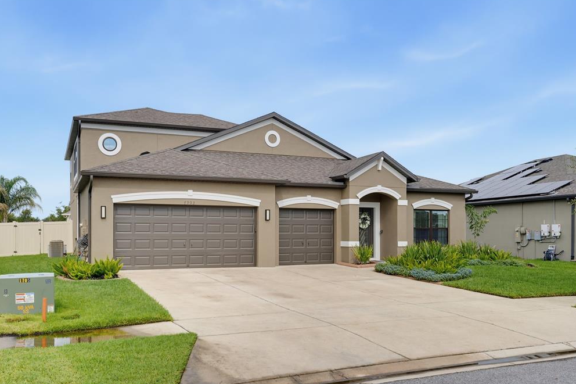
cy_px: 190
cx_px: 286
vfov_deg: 41.1
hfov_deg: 58.7
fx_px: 512
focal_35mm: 32
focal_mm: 31
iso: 500
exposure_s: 1/1000
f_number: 13
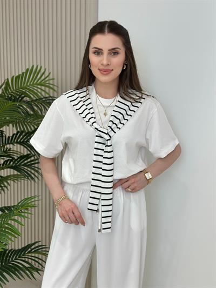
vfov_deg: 39.6
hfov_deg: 30.3
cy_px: 144
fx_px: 399
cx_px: 108
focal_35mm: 48
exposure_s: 1/281
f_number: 1.78
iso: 80
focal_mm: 6.86
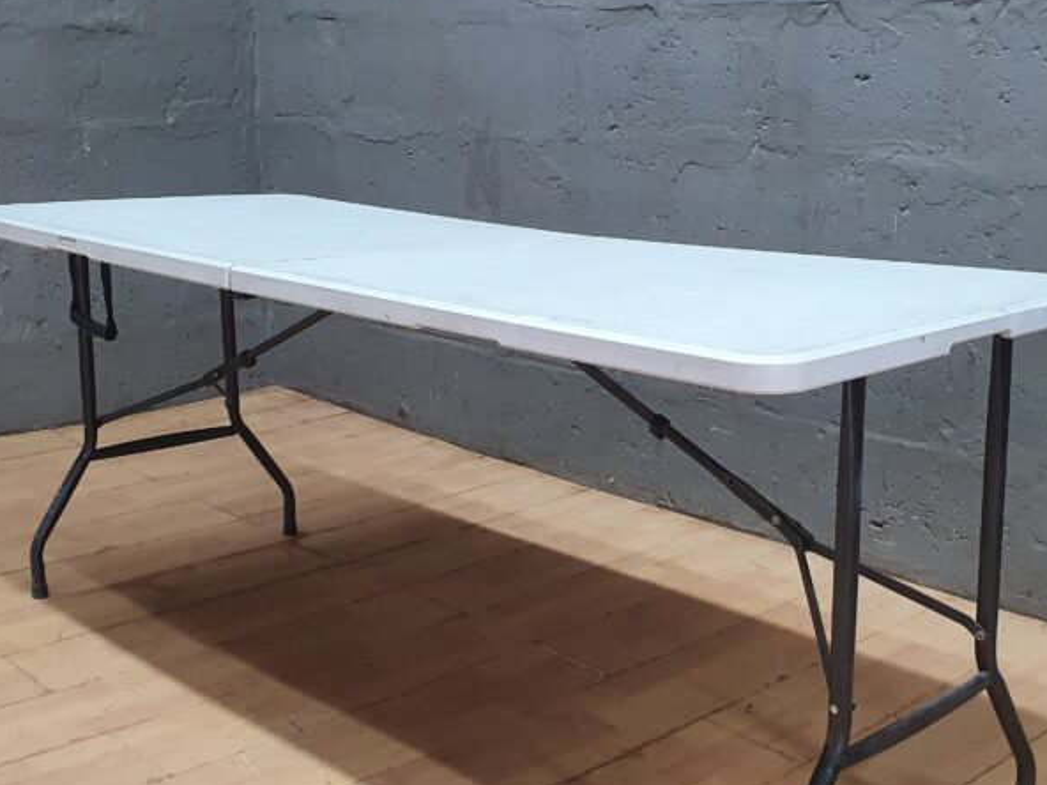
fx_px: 1361
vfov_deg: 32.2
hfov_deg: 41.9
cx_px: 614
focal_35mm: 45
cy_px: 428
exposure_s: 1/50
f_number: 2.4
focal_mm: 4.32
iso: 400
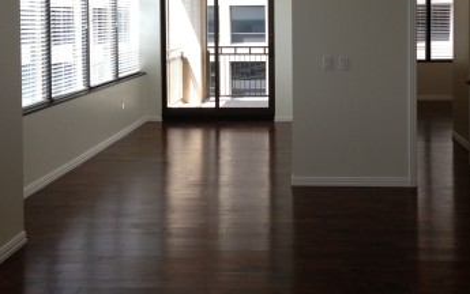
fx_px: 692
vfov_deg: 23.5
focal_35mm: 54
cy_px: 44
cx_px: 276
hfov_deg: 37.4
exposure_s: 1/187
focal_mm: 4.13
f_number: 2.4
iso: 80
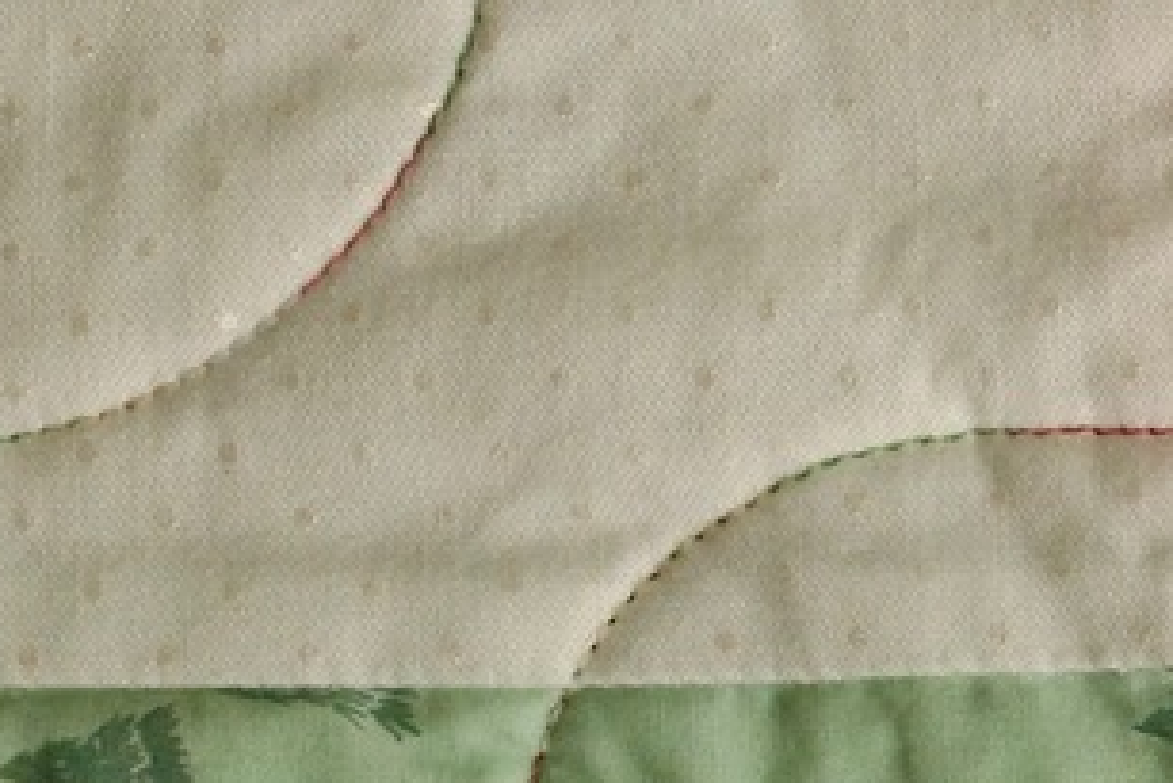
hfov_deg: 6.0
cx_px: 4062
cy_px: 1604
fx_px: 9901
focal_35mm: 304
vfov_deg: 4.5
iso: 400
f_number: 8
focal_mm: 27
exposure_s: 1/100
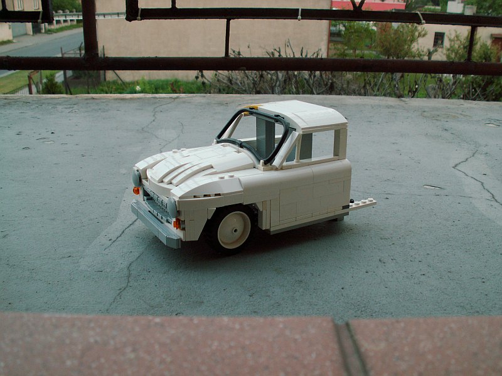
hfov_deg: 52.6
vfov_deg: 40.7
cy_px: 188
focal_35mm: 35
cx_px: 251
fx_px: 508
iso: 64
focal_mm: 5.86
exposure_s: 1/40
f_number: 2.8
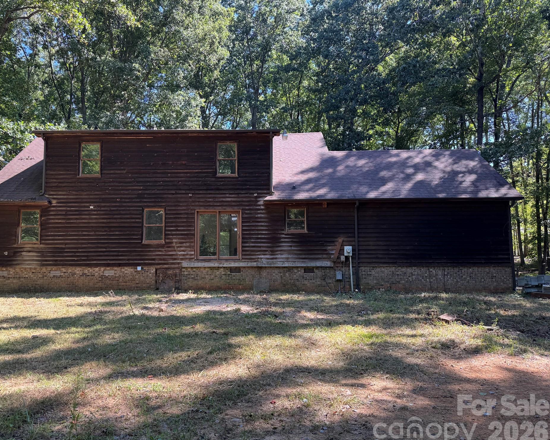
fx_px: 423
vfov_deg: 54.9
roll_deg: -0.1
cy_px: 224
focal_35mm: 26
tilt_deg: +4.7
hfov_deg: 65.9
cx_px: 247
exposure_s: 1/282
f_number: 1.78
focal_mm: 6.76
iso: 80
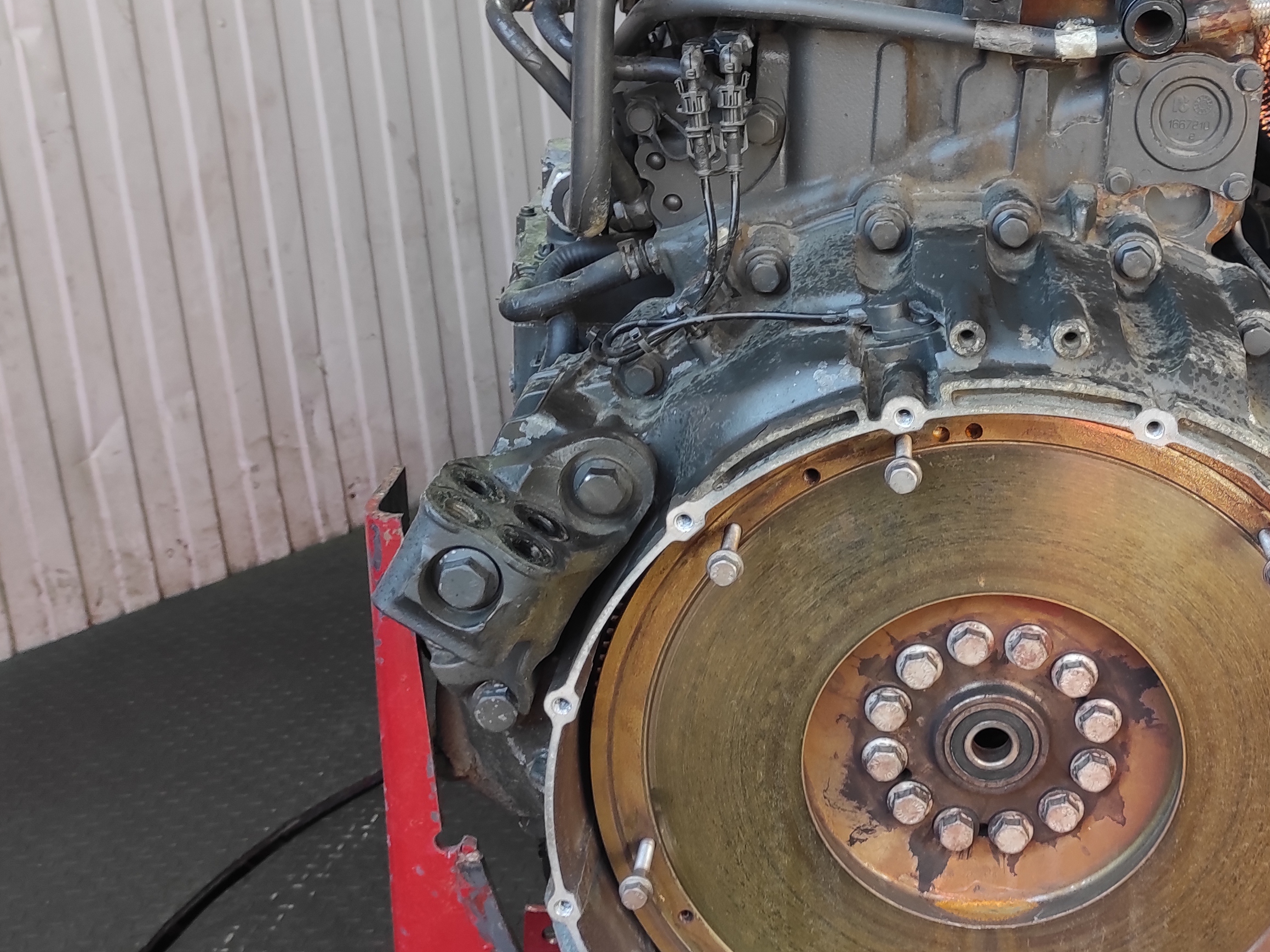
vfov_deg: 29.0
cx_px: 929
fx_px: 1835
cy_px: 365
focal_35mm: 50
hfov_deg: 37.4
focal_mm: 5.43
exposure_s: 1/50
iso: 139
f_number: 1.89
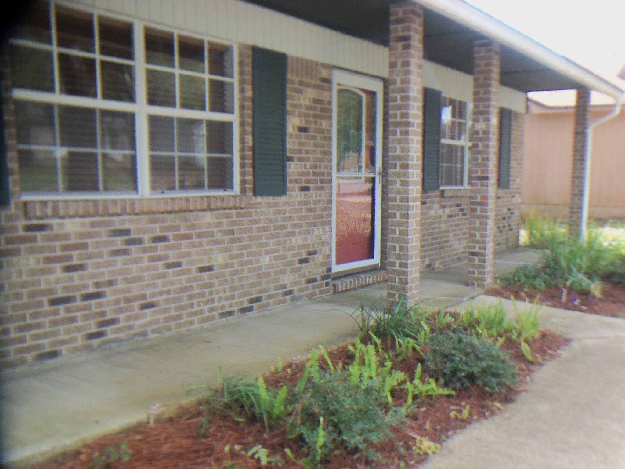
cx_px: 312
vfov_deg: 38.7
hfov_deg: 50.1
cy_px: 234
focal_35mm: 37
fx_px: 668
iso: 64
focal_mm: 6.7
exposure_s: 1/100
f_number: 3.6
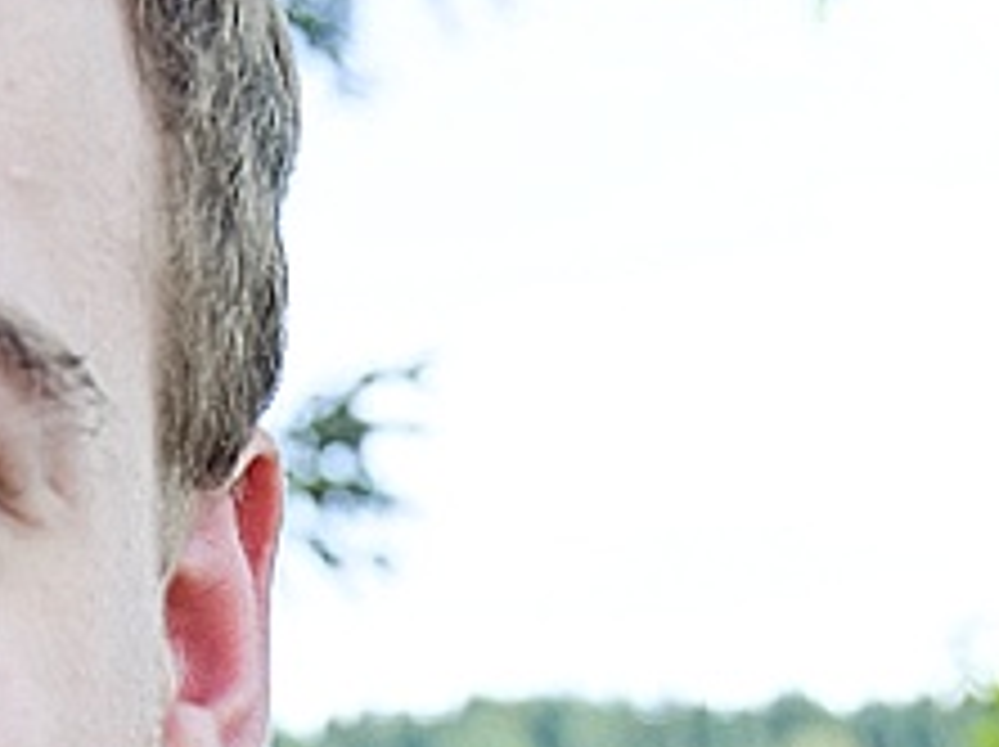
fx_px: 4613
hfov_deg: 12.3
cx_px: 349
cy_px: 749
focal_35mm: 160
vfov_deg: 9.2
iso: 100
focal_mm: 30
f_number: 5.6
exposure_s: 1/320
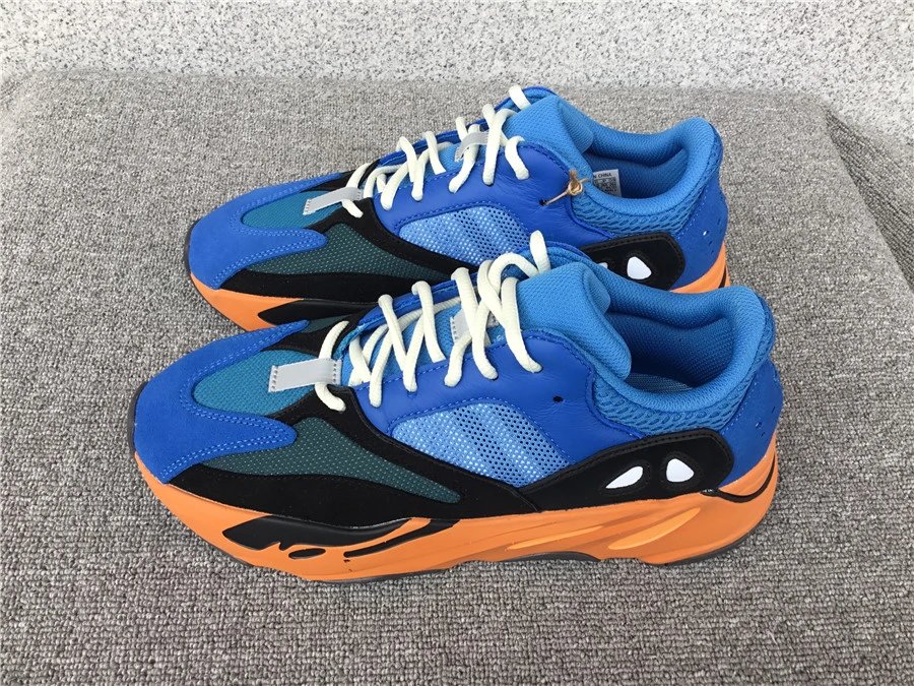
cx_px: 457
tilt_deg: -50.0
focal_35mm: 31
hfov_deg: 58.4
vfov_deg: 45.4
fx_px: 819
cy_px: 343
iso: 25
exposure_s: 1/120
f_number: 2.4
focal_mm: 3.3
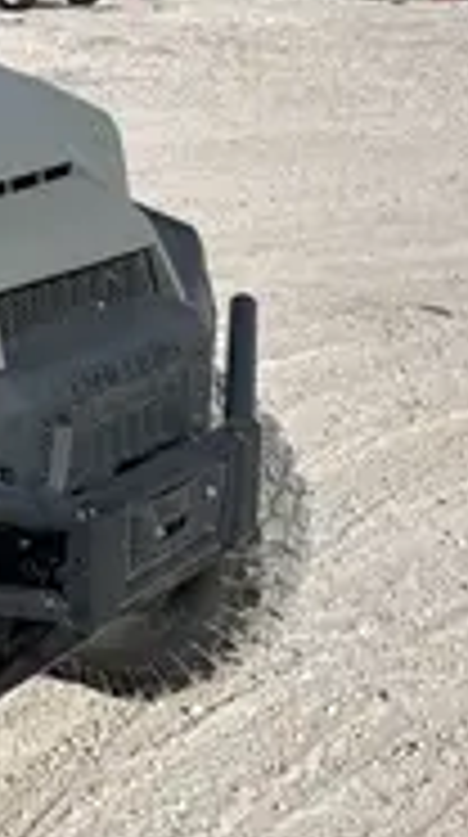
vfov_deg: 24.9
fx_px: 1862
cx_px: -508
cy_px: 155
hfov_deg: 12.4
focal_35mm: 84
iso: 50
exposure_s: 1/5319
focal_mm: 5.7
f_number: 1.5
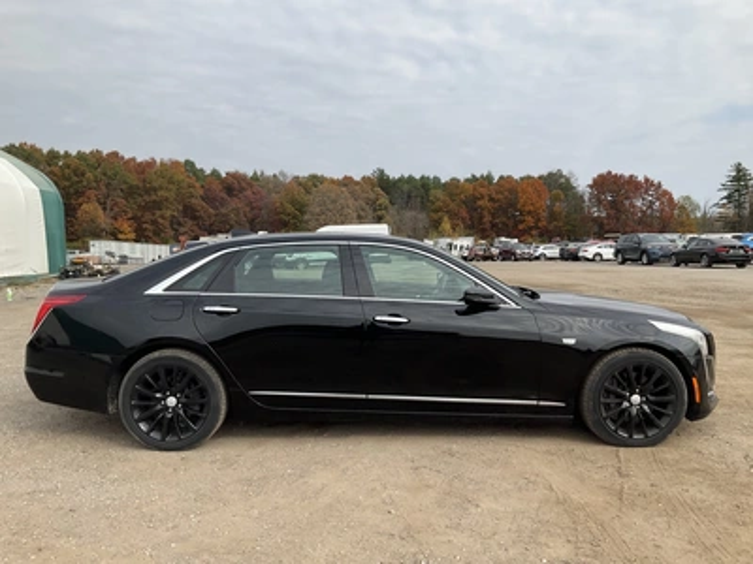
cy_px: 282
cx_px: 376
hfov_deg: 61.7
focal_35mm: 29
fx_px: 631
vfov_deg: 48.2
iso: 25
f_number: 1.8
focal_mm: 3
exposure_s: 1/1577
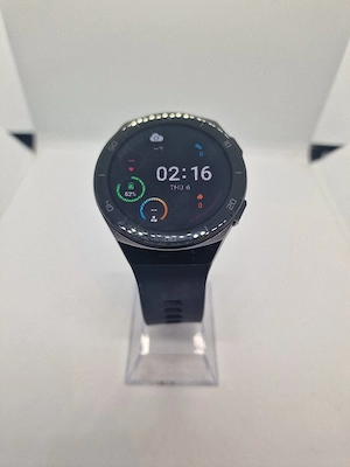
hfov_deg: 58.9
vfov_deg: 73.9
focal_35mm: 23
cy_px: 234
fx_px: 310
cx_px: 175
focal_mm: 6.4
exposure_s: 1/120
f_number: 1.8
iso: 50
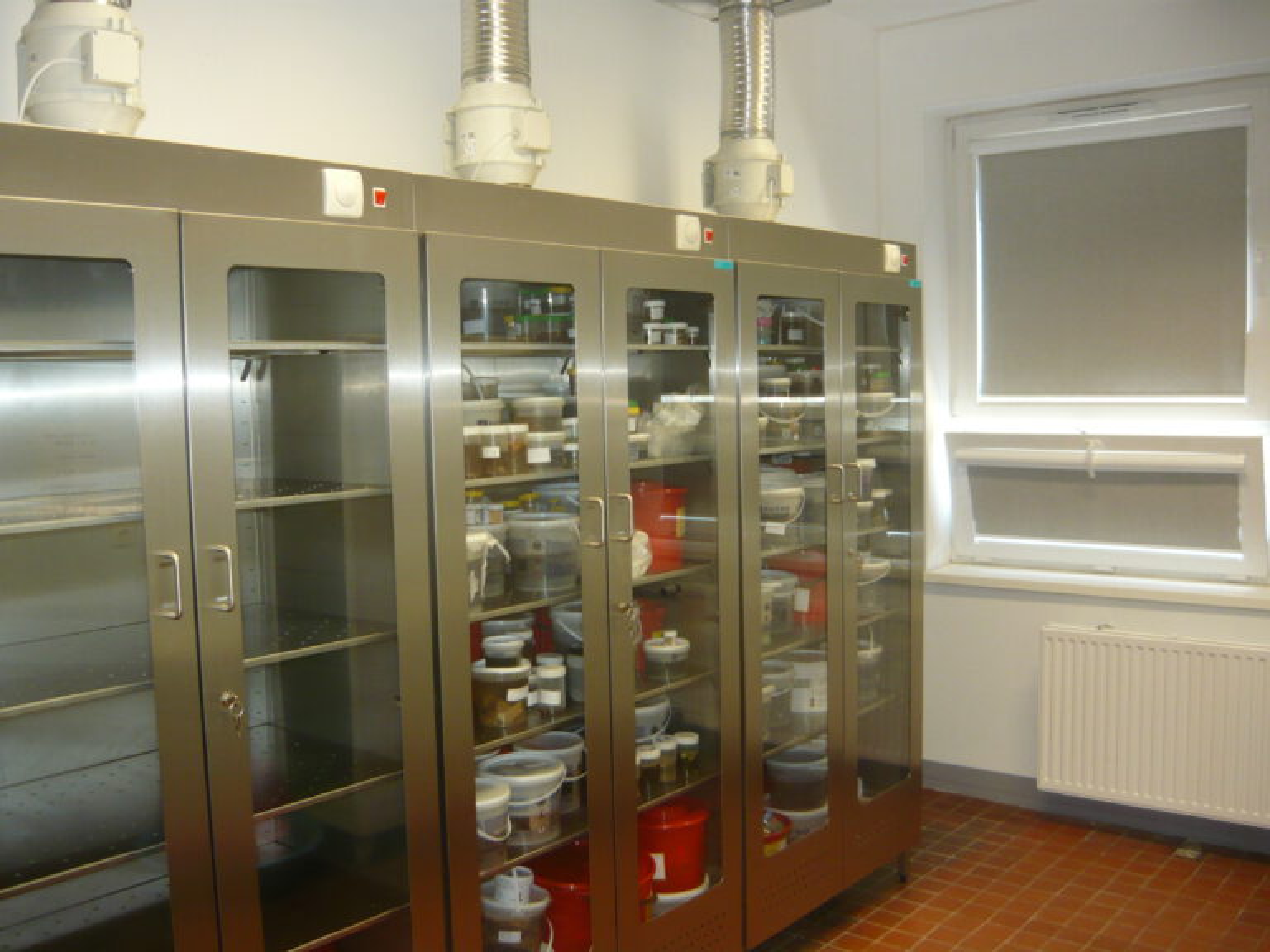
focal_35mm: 33
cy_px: 476
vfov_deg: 42.9
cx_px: 635
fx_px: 1211
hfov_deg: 55.4
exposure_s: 1/30
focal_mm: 5.5
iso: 200
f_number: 2.8
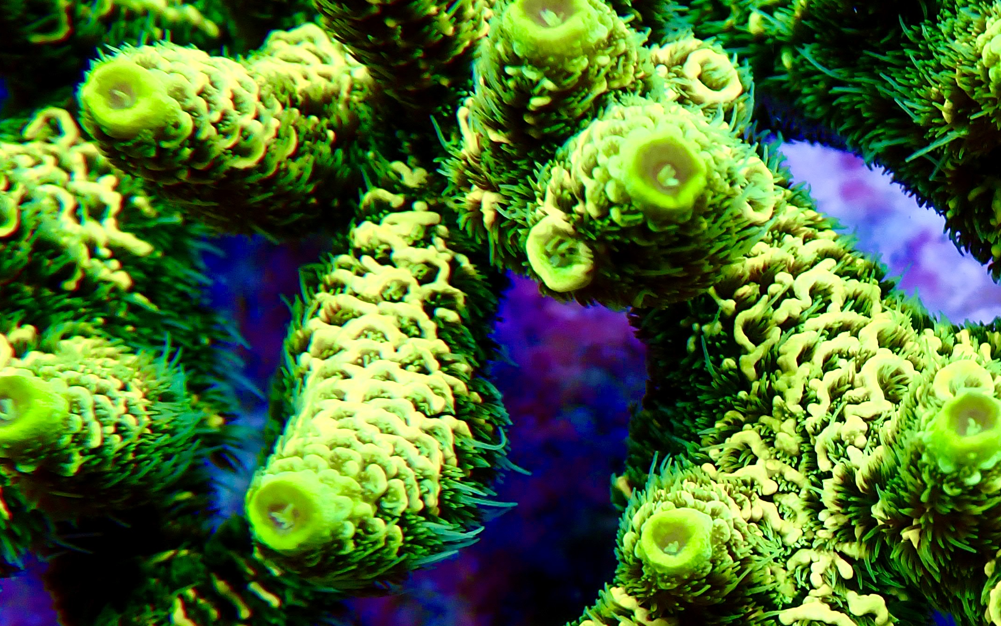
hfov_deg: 26.5
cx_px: 921
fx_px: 2046
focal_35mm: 75
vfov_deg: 17.3
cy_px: 433
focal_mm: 6.83
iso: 100
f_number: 3.5
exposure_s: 1/160
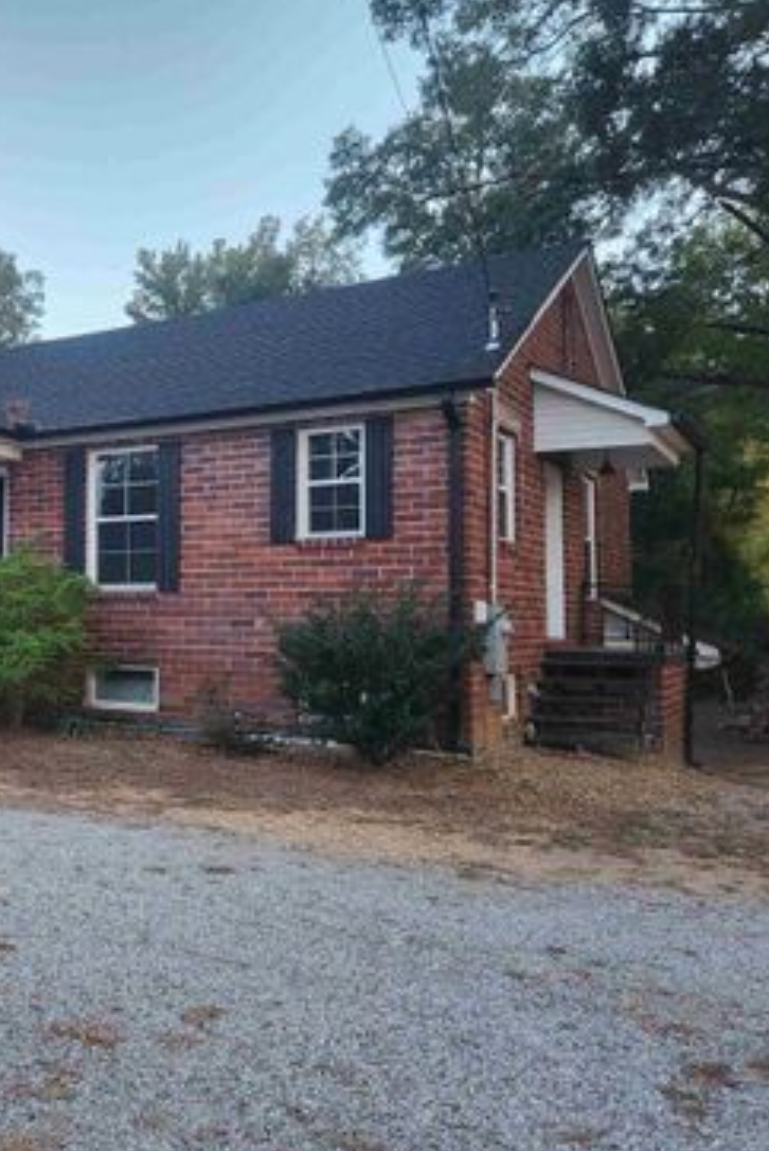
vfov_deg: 57.2
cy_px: 574
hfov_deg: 38.0
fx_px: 1055
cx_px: 114
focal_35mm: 33
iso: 500
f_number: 1.8
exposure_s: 1/120
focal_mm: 5.4
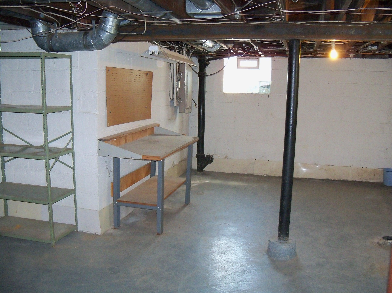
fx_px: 396
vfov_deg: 40.6
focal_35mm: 35
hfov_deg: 52.7
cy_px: 146
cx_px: 196
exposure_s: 1/30
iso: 400
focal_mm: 6.2
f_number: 3.5
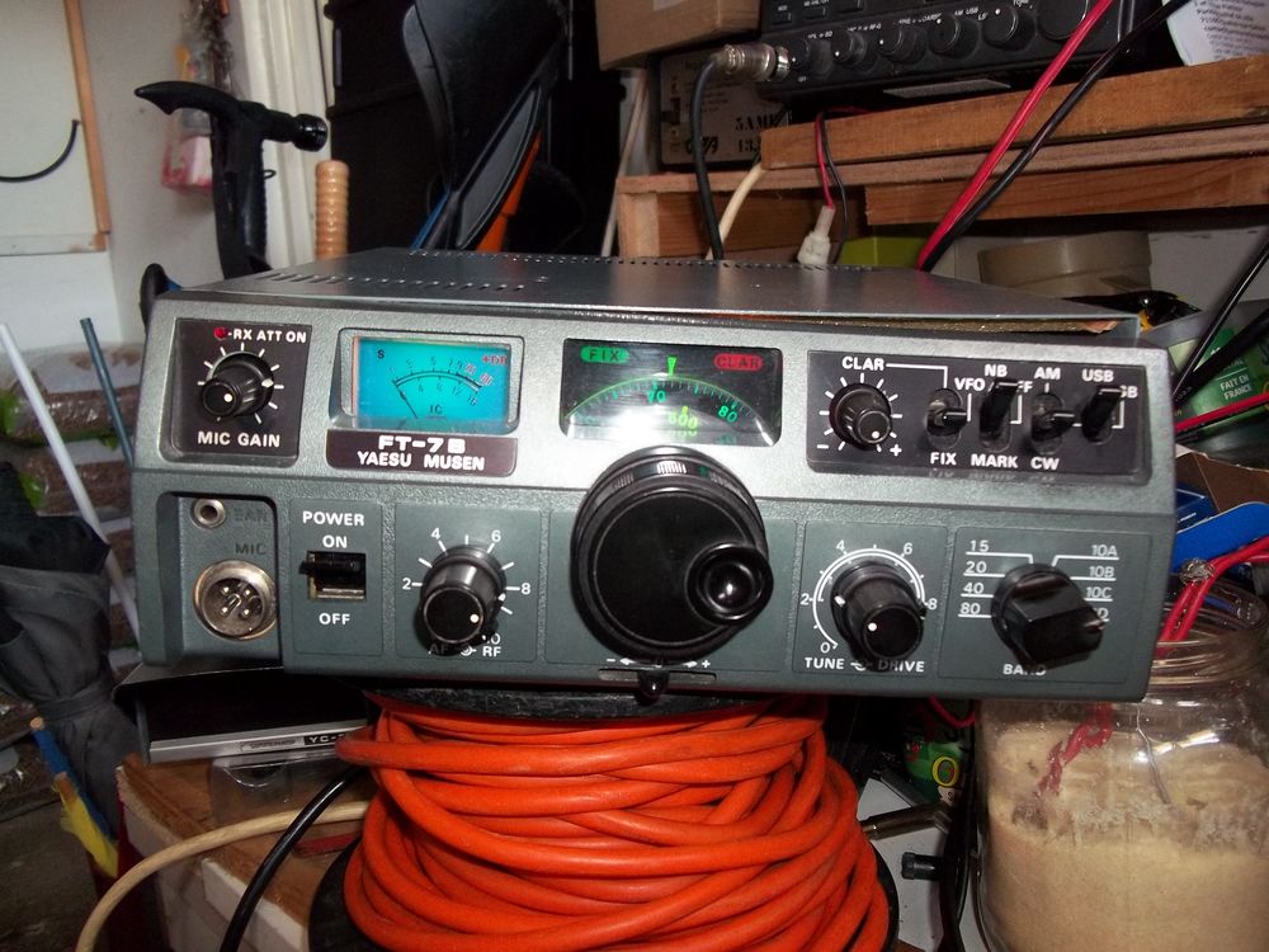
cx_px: 634
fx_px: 1173
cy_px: 476
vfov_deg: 44.2
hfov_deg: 56.8
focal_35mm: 32
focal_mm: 5.7
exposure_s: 1/30
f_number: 2.9
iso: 160
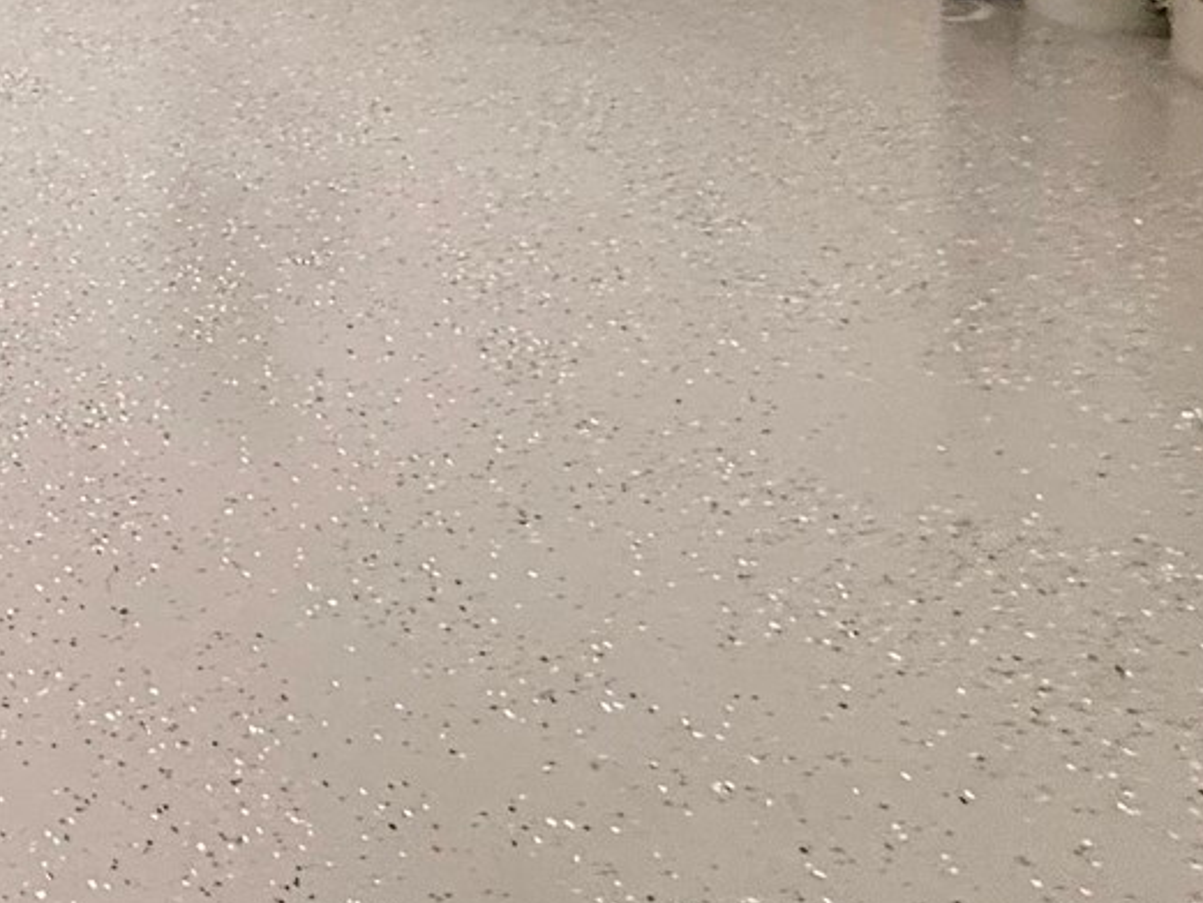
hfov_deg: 29.5
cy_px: -376
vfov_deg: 26.4
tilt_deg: -4.6
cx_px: -540
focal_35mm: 43
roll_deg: +3.3
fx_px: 1495
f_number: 2.2
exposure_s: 1/60
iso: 250
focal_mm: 2.22
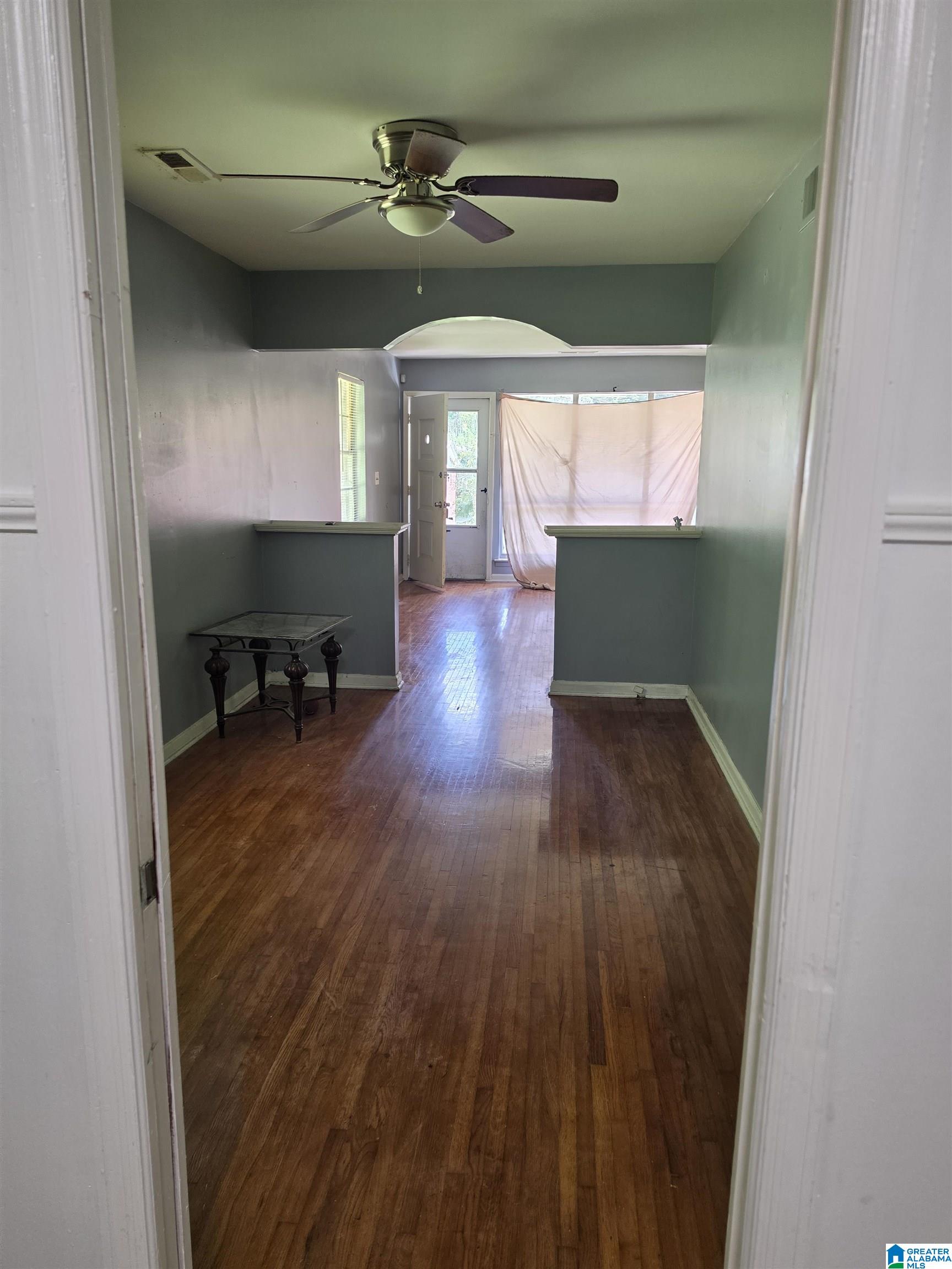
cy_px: 634
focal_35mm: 23
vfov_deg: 73.9
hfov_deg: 58.9
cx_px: 476
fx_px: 843
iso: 125
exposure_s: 1/120
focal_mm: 6.5
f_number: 1.4
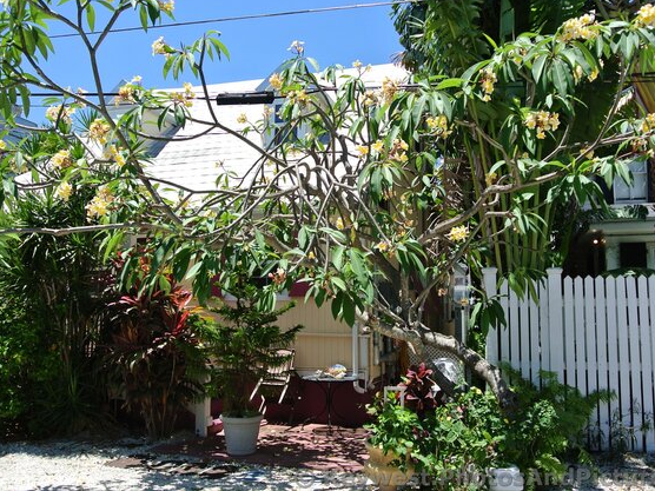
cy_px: 240
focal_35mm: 31
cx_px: 355
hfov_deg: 58.3
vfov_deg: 45.4
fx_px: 587
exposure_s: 1/500
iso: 100
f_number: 4.5
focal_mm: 10.7
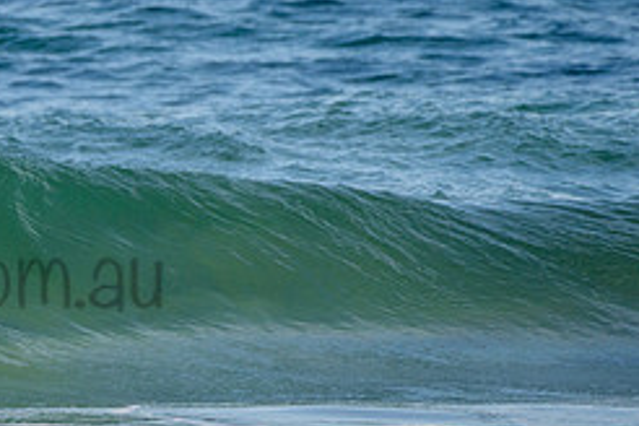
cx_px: -282
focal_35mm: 1448
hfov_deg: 1.4
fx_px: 25700
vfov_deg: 0.9
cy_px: 256
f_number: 5.6
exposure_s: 1/1250
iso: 220
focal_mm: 500
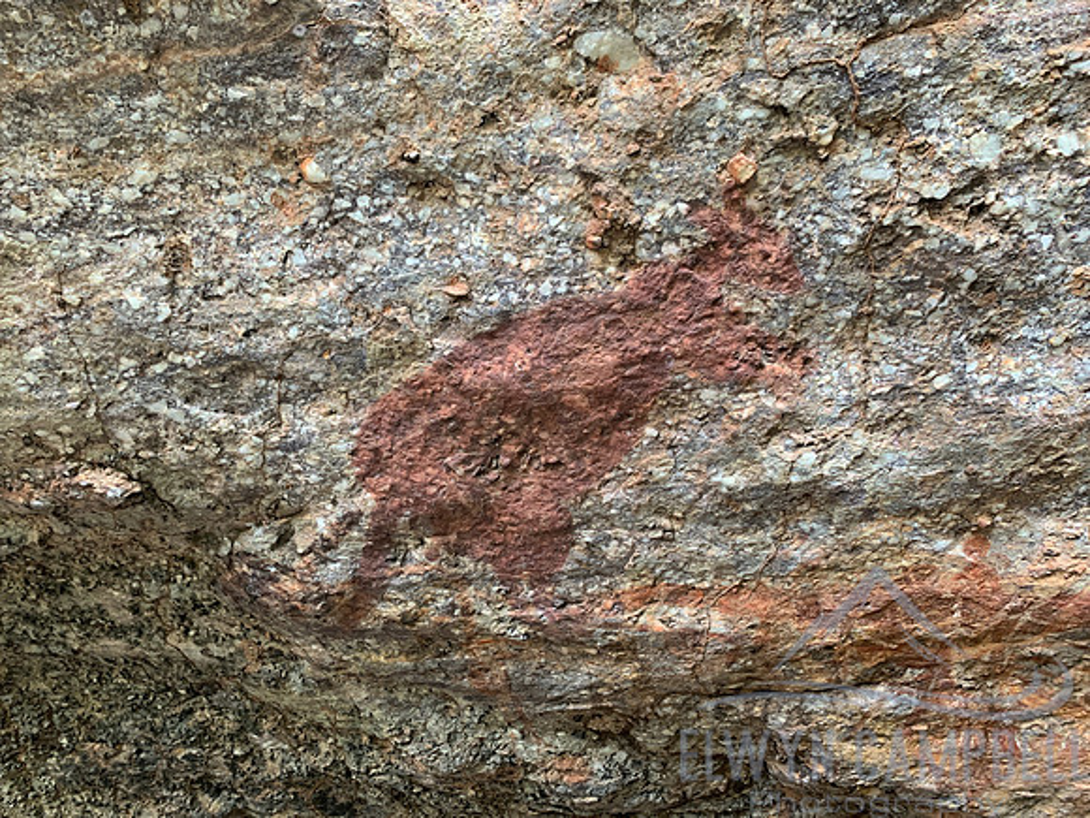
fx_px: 819
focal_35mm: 26
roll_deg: +0.2
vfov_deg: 53.1
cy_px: 409
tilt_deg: +11.7
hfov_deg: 67.3
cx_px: 545
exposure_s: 1/60
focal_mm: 4.25
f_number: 1.8
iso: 250
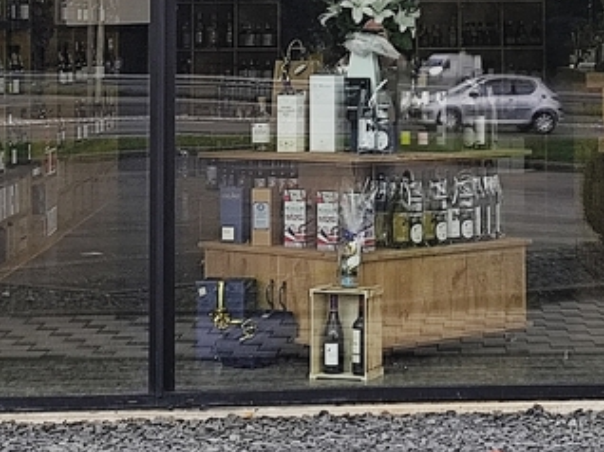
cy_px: -36
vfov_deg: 11.0
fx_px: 2319
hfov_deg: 14.7
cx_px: 513
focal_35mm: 133
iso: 50
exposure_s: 1/301
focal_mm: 6.19
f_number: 1.65
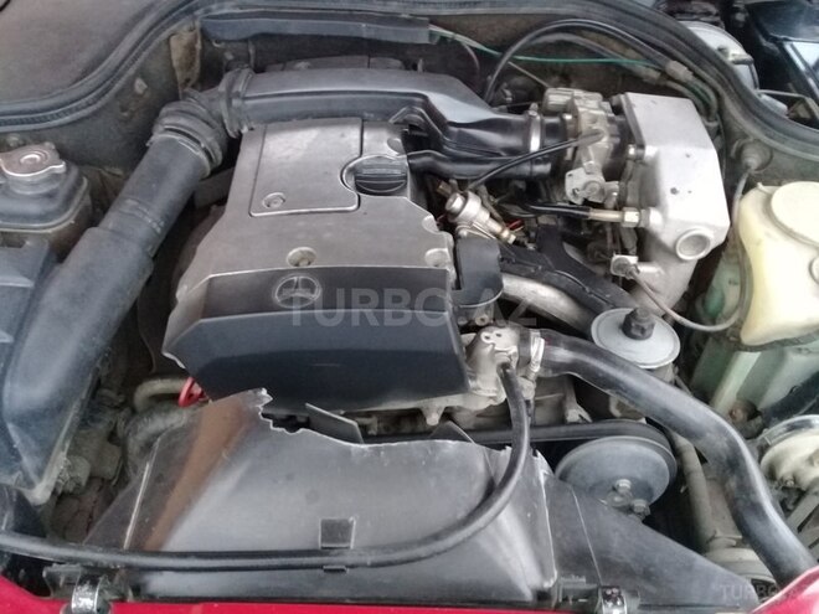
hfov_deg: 58.4
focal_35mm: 31
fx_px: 733
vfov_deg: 45.4
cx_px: 410
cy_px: 307
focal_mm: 3.3
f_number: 2.2
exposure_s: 1/17
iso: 250
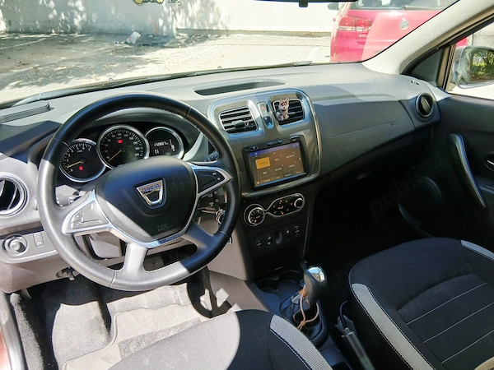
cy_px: 185
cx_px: 247
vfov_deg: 53.1
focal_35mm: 26
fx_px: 371
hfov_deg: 67.3
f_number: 1.8
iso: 32
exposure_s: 1/101
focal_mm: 3.98
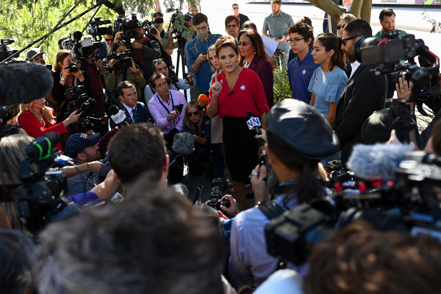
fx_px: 429
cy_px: 147
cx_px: 220
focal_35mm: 35
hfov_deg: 54.4
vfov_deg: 37.9
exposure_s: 1/500
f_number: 3.5
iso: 400
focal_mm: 35
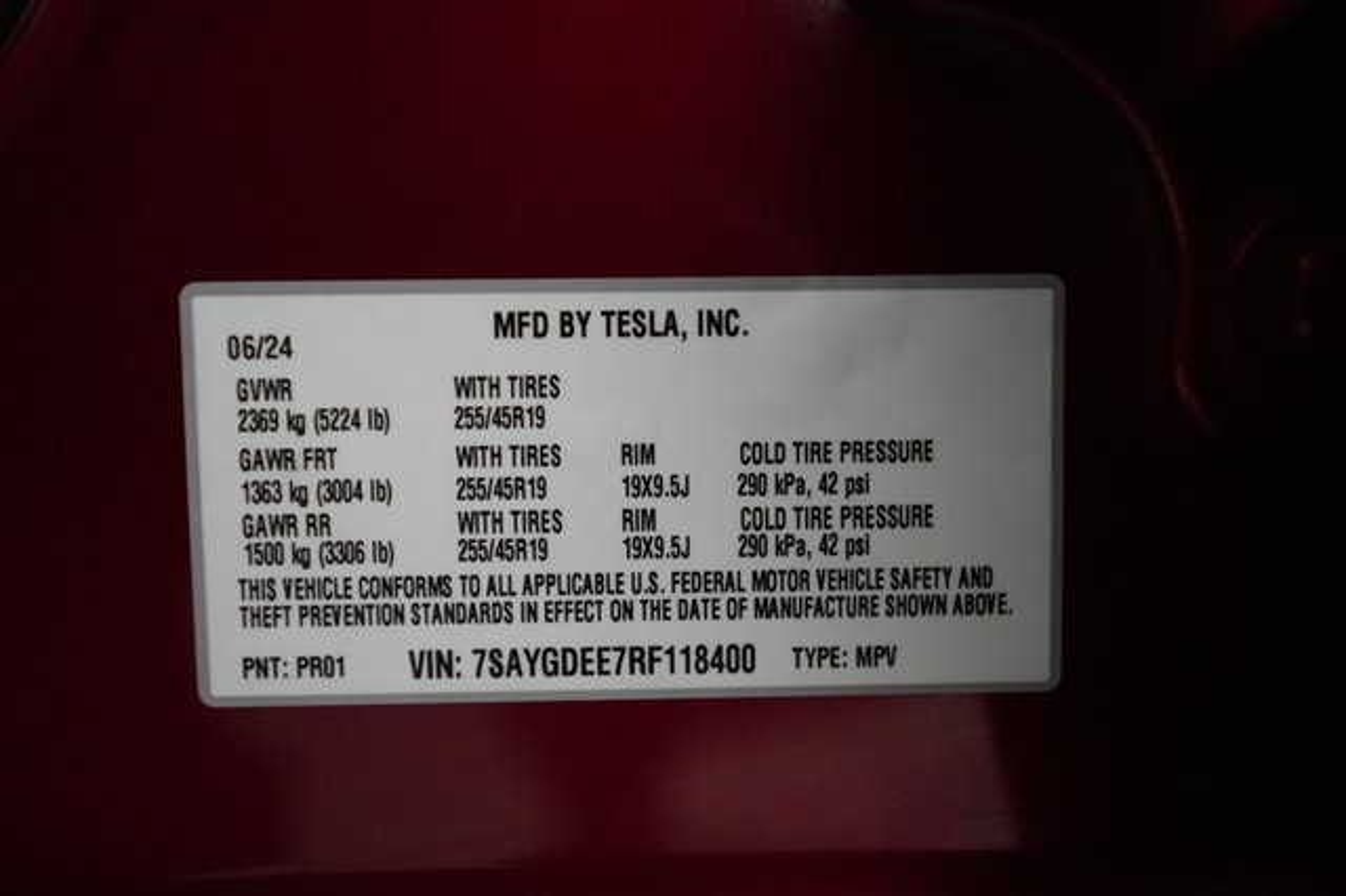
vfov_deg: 46.4
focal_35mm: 28
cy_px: 448
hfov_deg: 65.5
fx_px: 1046
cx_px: 673
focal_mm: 28
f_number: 2.8
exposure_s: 1/160
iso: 8000
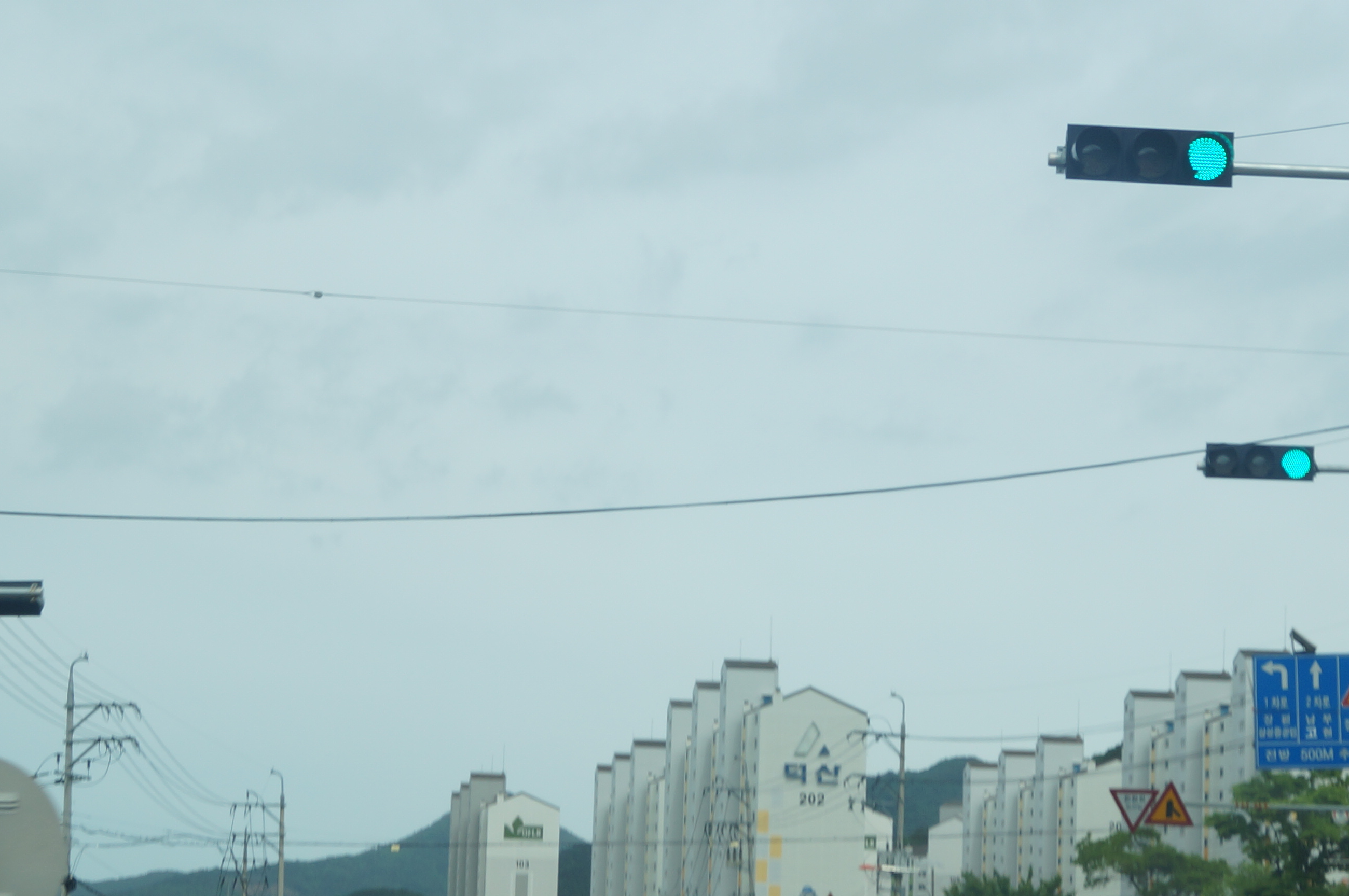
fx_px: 3182
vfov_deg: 16.0
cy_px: 564
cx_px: 802
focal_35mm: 85
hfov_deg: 23.9
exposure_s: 1/160
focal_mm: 30
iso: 100
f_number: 7.1
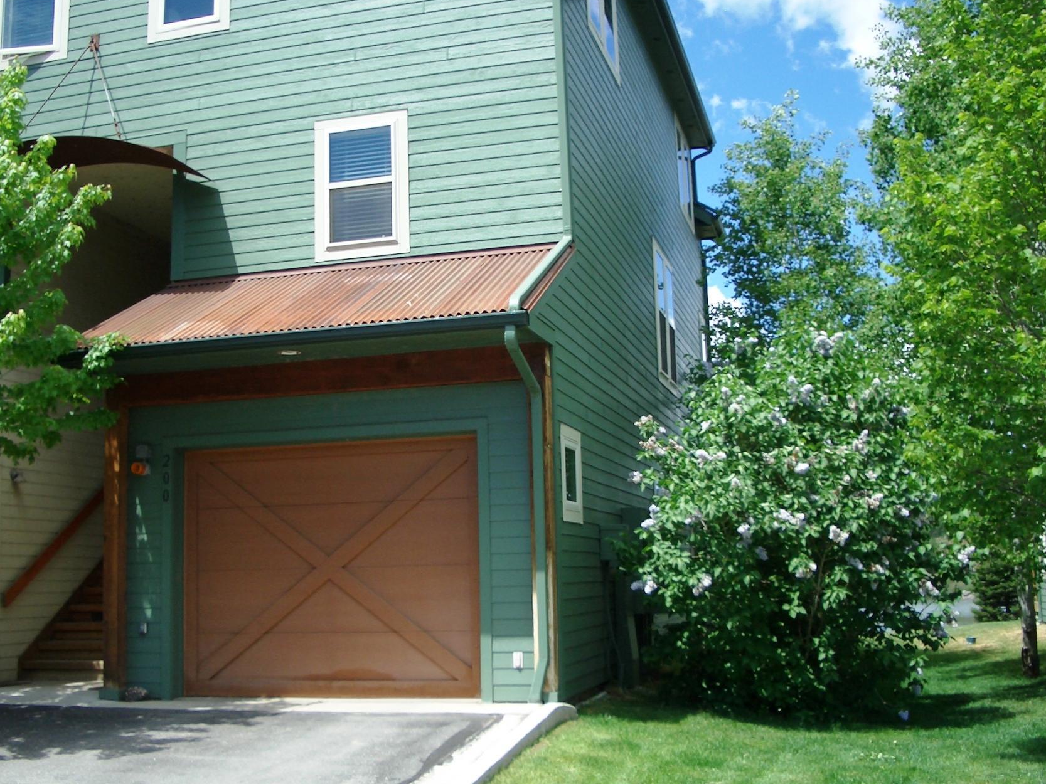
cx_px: 501
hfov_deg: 43.8
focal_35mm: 43
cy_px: 383
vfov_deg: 33.6
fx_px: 1299
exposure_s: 1/800
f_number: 2.6
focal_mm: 5.8
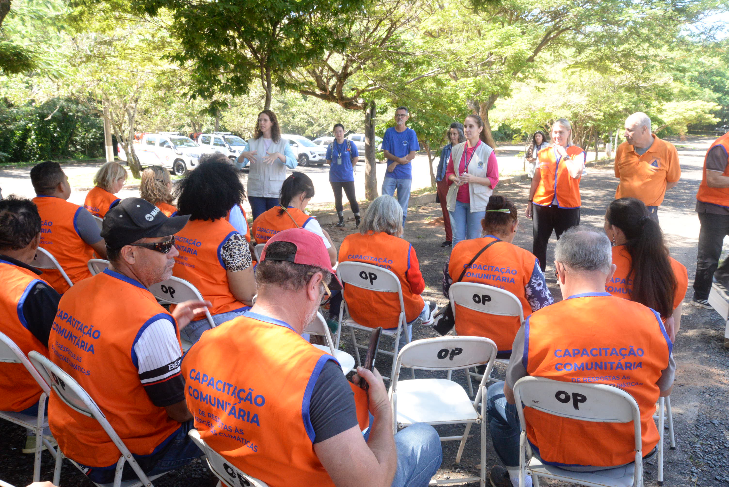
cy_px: 244
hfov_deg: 60.3
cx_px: 364
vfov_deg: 42.4
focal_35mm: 31
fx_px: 628
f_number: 14
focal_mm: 31
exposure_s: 1/160
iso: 4000
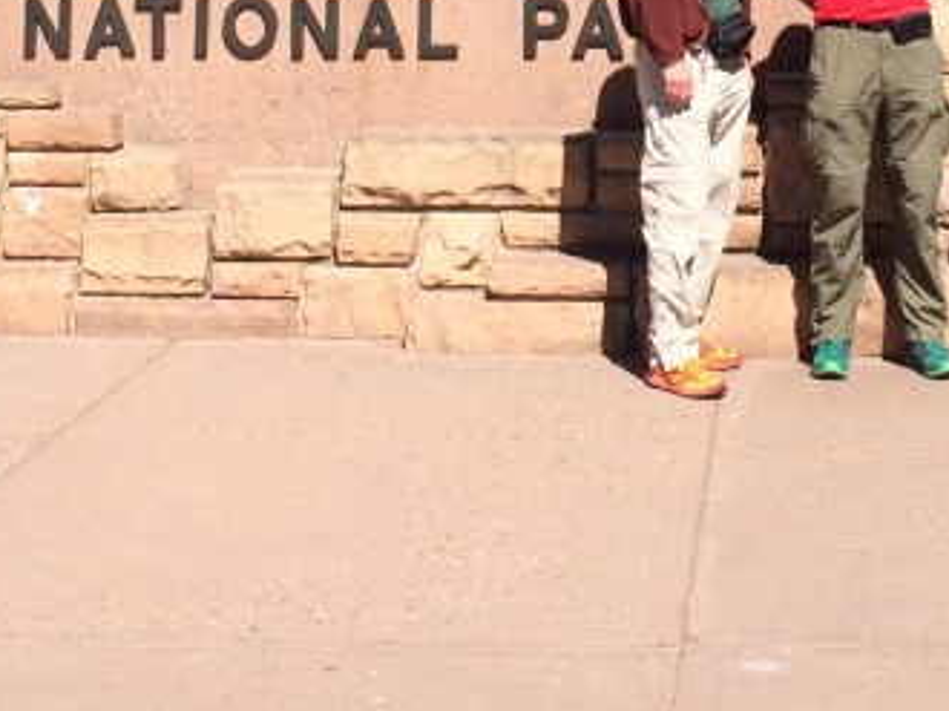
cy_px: -320
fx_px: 2466
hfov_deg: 21.7
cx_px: 607
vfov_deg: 15.3
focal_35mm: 90
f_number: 2.2
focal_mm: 4.15
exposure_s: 1/1786
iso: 32
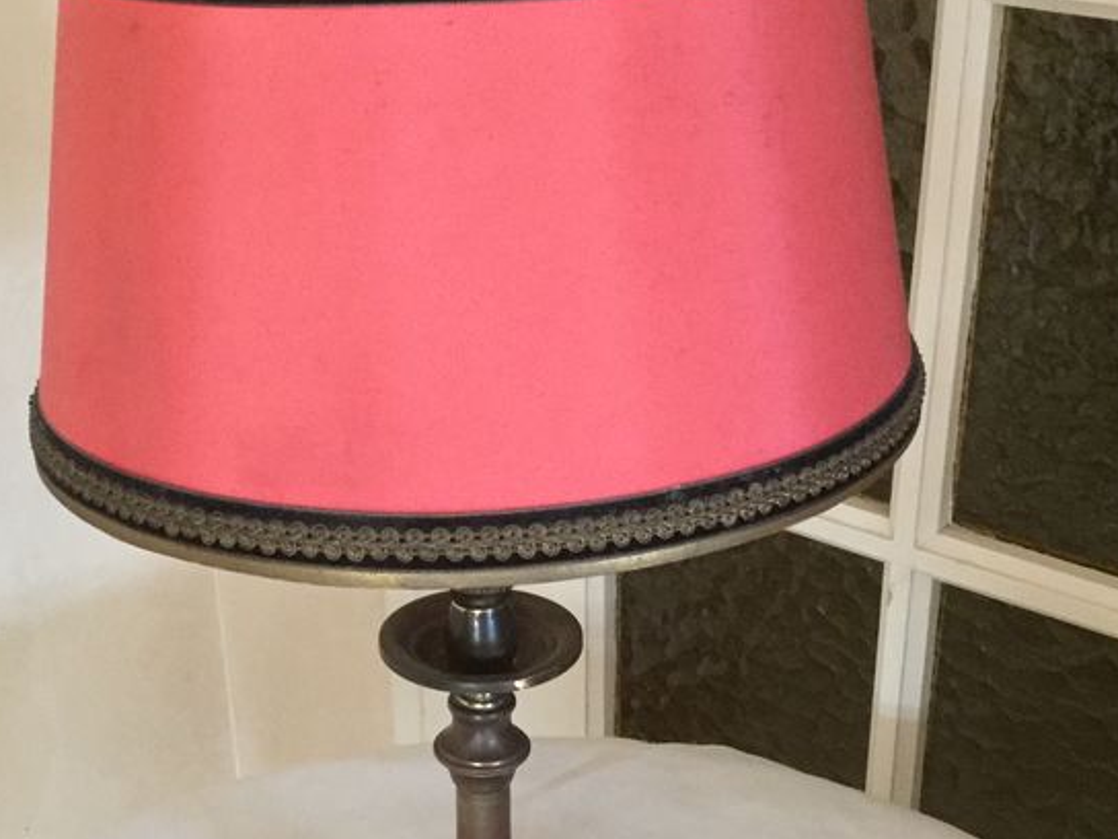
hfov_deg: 33.7
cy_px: 557
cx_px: 491
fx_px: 1841
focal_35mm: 57
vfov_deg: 25.5
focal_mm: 3.3
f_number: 2.4
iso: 200
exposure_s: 1/25
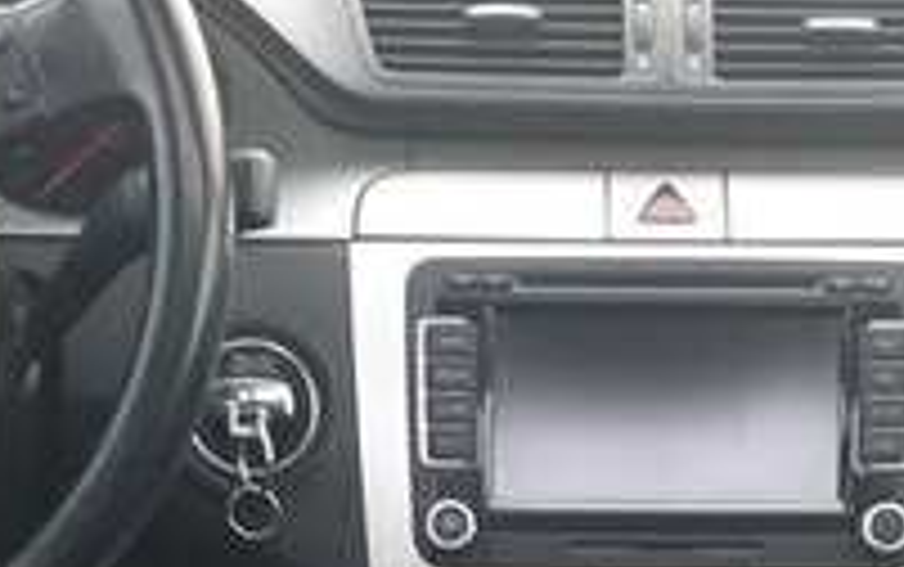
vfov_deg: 12.9
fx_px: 2318
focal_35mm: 94
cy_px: 952
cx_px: 486
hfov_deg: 22.1
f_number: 1.9
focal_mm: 3.6
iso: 50
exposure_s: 1/30
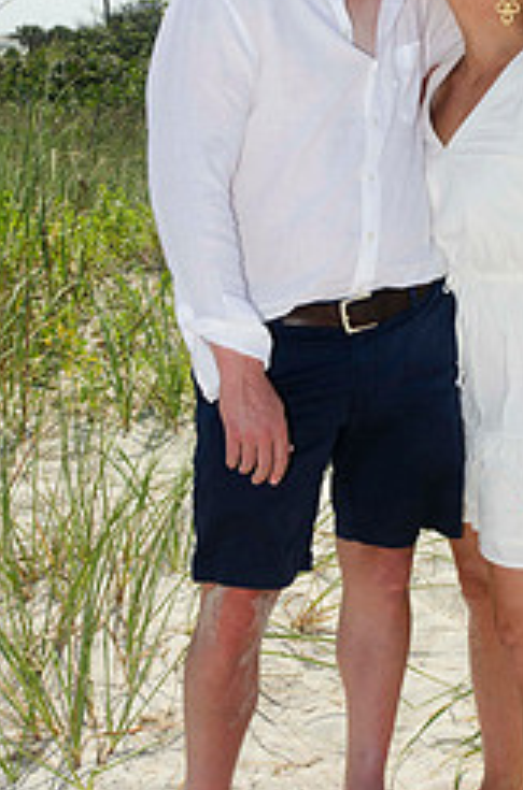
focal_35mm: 80
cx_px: 420
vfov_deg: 25.4
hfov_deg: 16.8
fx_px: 1753
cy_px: 339
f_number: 9
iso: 100
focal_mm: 29
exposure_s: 1/250
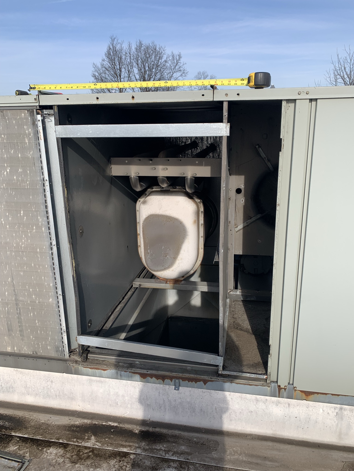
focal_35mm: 26
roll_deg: +2.9
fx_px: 355
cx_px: 177
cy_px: 236
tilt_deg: -12.5
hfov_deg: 53.1
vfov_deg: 67.3
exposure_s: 1/2364
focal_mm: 4.25
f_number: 1.8
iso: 25
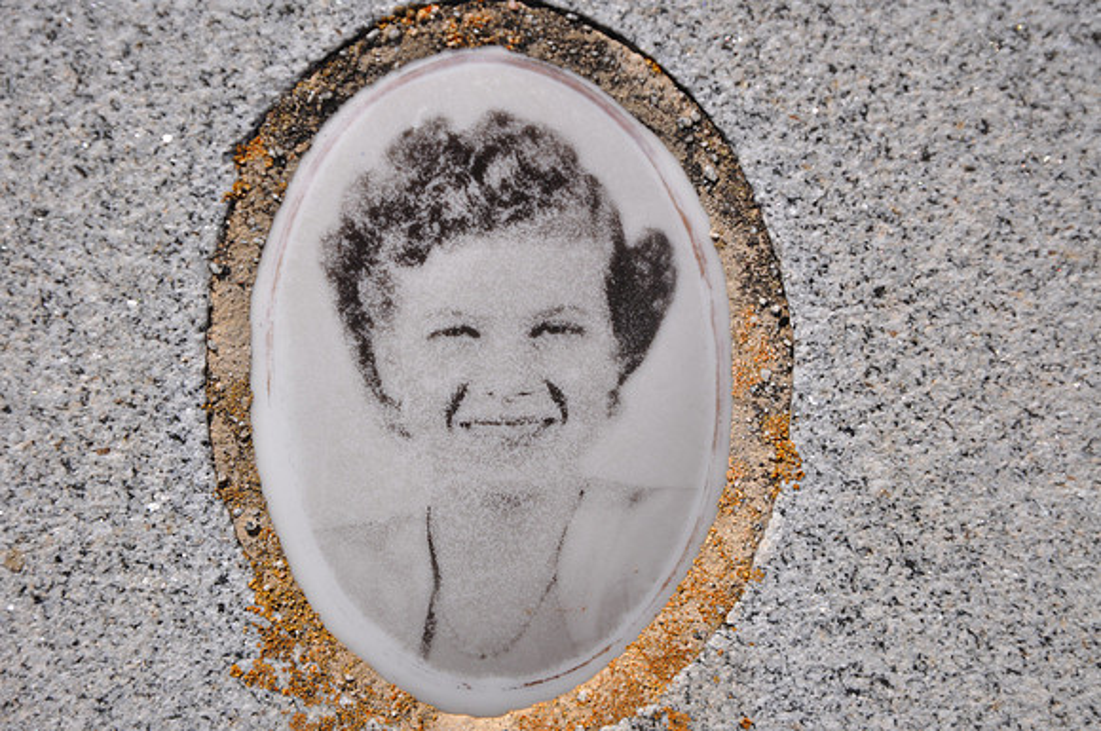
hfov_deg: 14.9
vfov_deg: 9.9
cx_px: 550
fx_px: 4215
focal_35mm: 138
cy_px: 366
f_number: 10
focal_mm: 92
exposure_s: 1/400
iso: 200
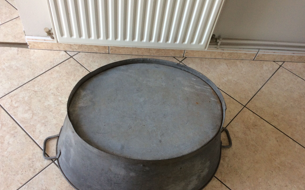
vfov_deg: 37.3
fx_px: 283
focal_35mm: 34
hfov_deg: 56.7
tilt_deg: -53.4
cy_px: 97
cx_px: 153
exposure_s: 1/100
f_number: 2.4
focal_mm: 3.3
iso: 50
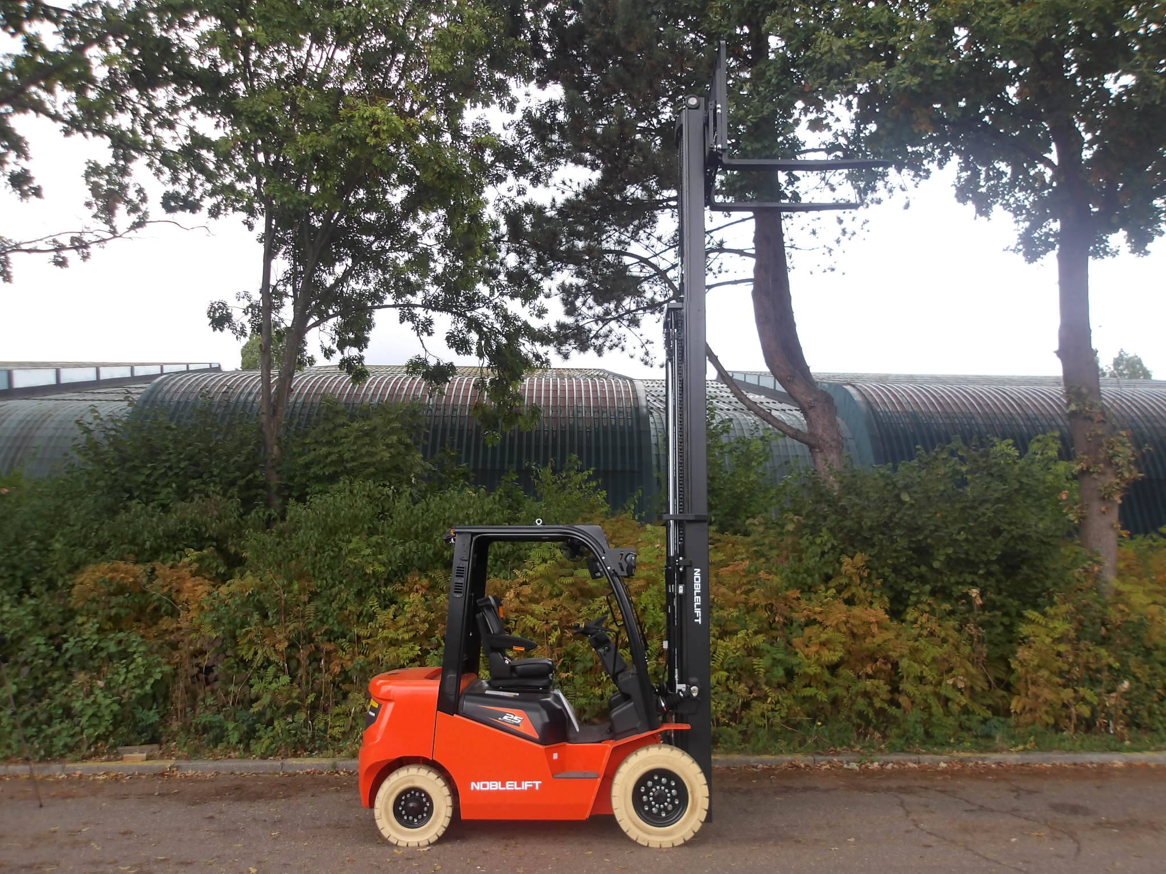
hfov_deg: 65.3
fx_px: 909
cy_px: 437
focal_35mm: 27
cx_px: 583
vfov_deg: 51.4
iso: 100
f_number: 3
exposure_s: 1/181
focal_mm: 4.9
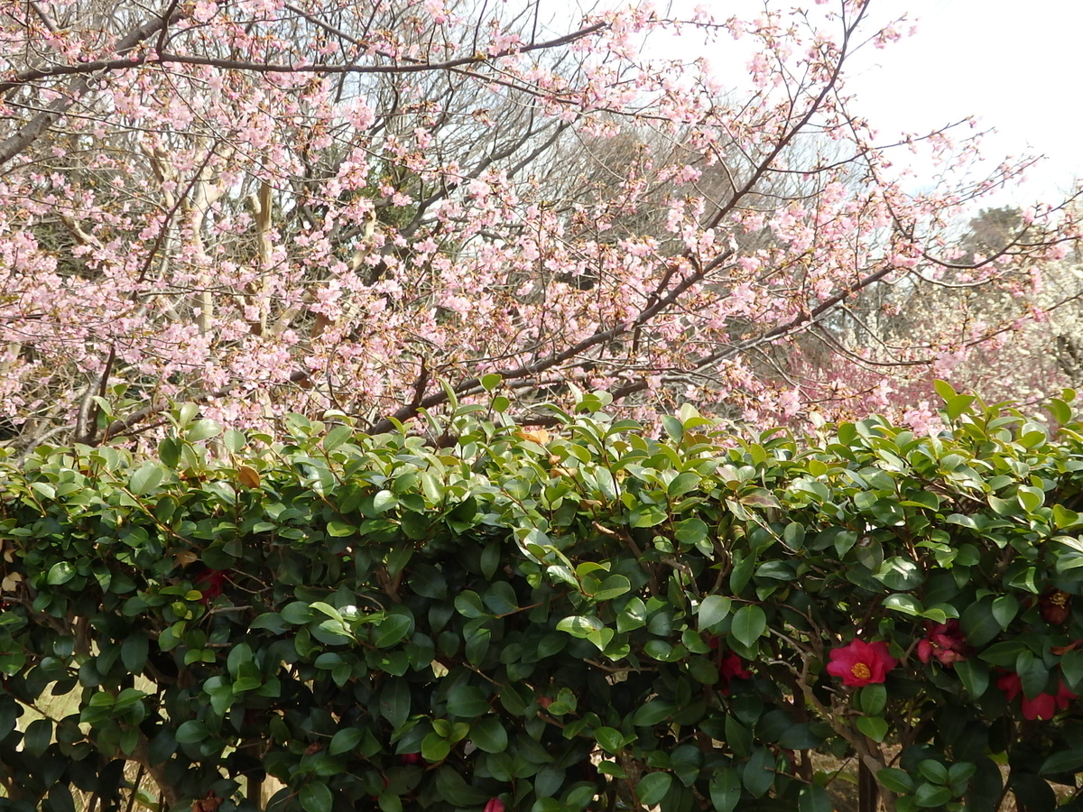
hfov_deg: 42.1
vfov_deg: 32.2
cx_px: 542
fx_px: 1408
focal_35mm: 45
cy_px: 406
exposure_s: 1/320
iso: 125
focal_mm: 8
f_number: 3.8
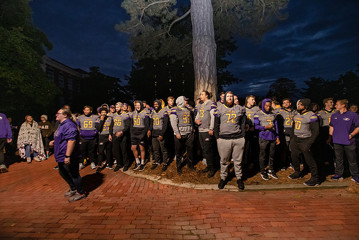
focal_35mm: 17
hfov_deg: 93.3
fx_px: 170
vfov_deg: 70.5
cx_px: 180
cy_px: 120
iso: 6400
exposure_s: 1/40
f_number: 4.5
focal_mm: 17
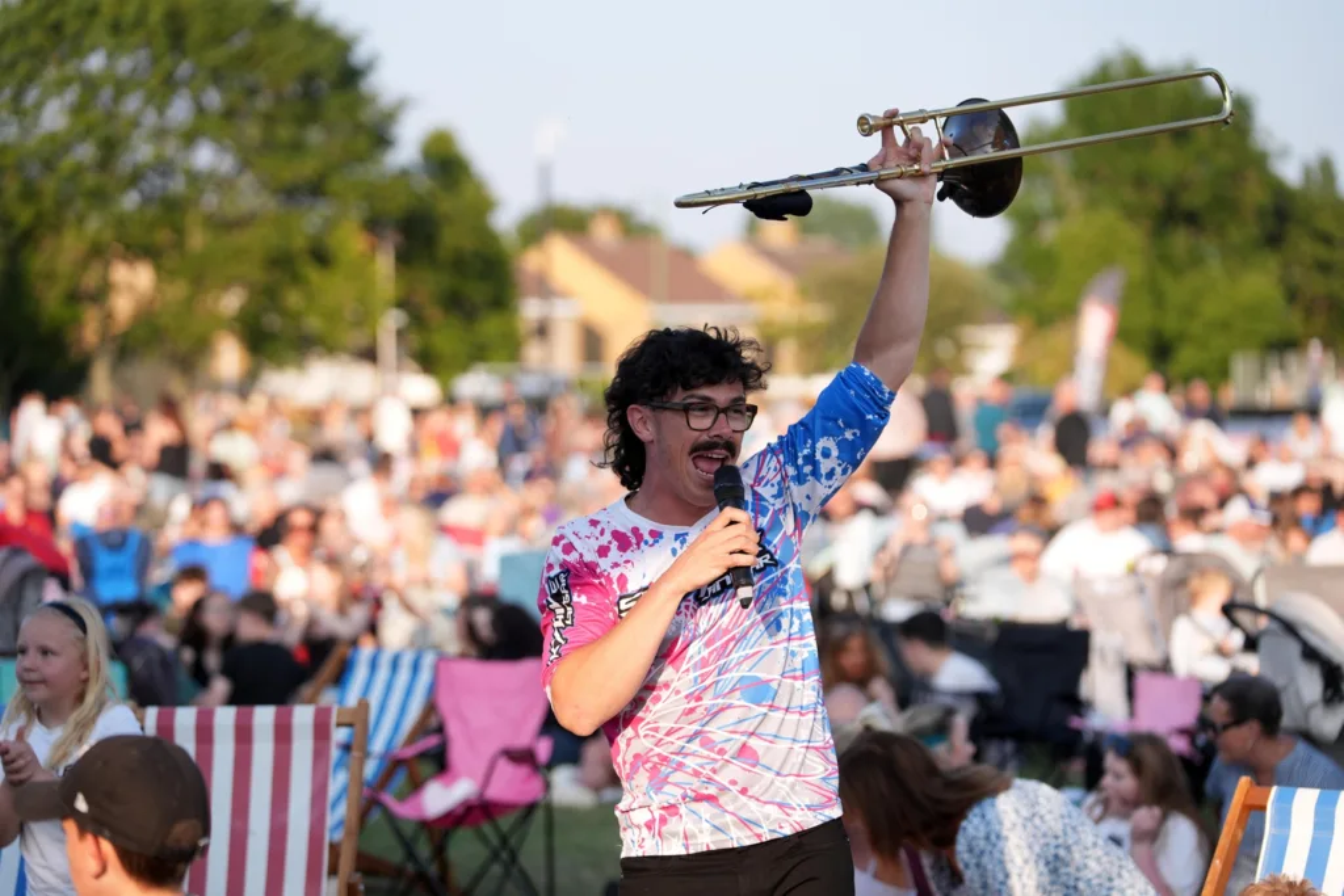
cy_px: 448
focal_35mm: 113
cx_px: 672
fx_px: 4219
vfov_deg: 12.1
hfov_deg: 18.1
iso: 250
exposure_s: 1/1250
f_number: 3.2
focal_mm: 113
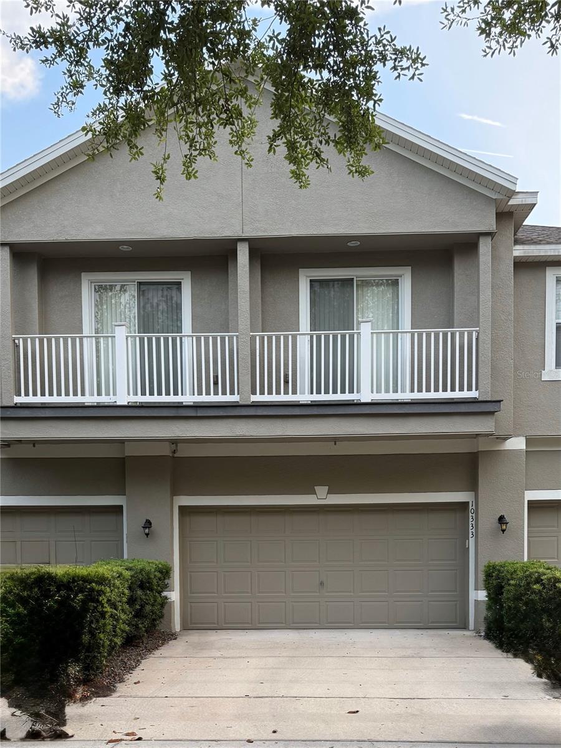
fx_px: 519
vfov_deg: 71.6
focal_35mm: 24
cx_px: 280
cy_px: 374
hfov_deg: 56.8
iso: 100
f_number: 1.78
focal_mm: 6.76
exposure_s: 1/235
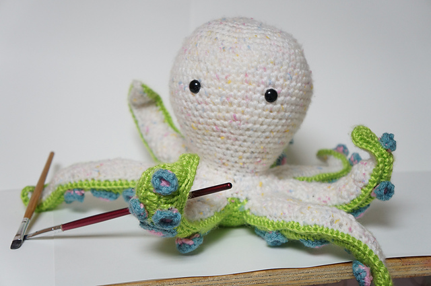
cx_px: 216
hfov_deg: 34.2
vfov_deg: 23.1
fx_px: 699
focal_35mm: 58
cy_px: 143
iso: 800
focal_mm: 39
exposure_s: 1/80
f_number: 4.5
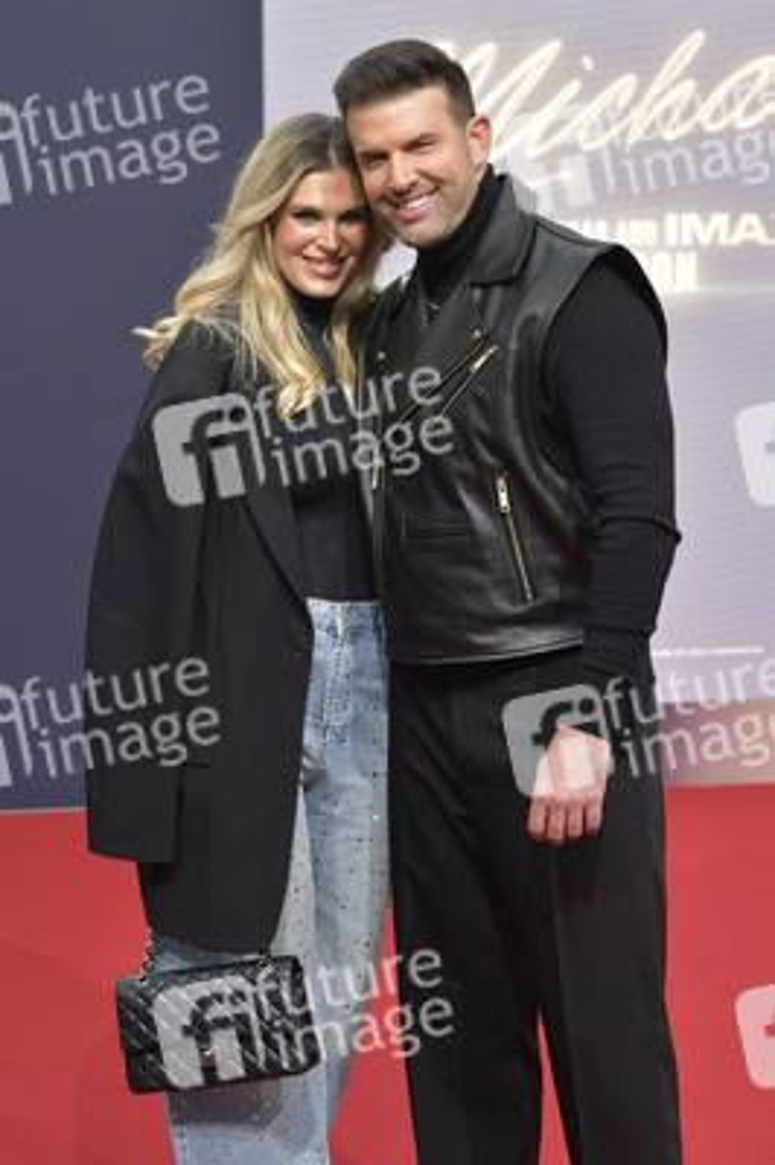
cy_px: 582
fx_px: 2264
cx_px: 388
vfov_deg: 28.9
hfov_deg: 19.4
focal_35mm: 70
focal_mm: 70
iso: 400
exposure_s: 1/250
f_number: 5.6
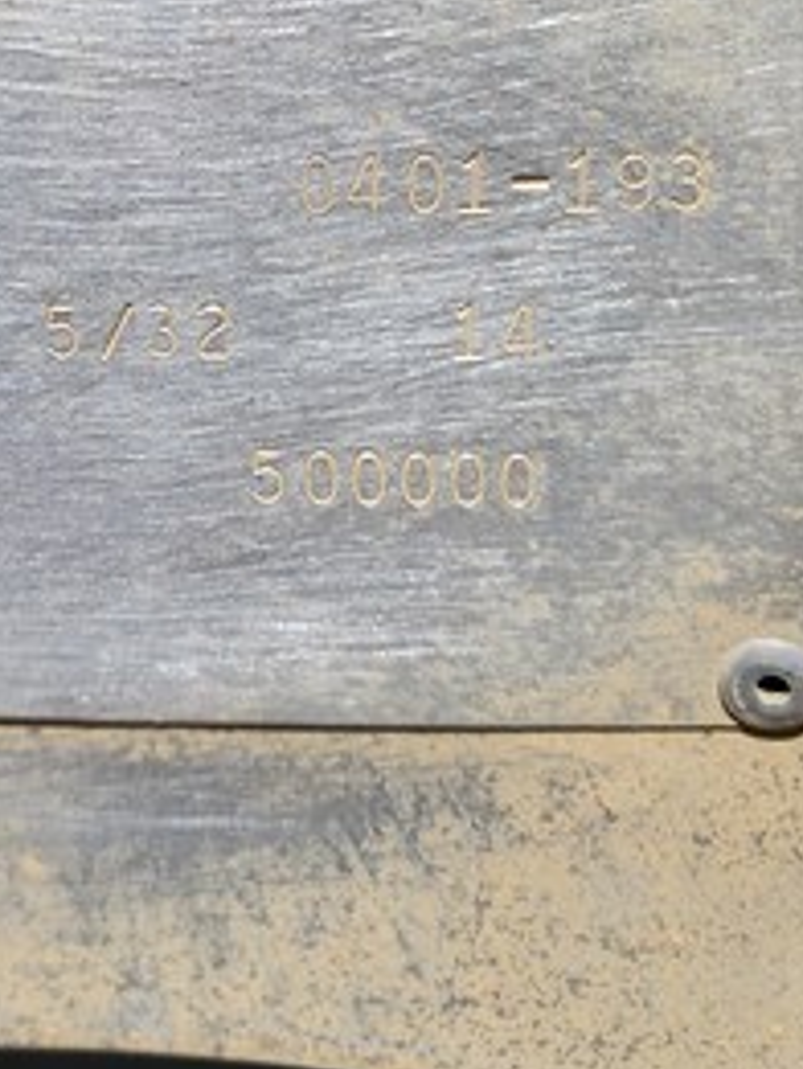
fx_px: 1638
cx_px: 139
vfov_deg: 34.6
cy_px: 154
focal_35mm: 53
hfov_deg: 26.9
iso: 50
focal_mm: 4.3
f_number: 2.4
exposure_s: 1/2654
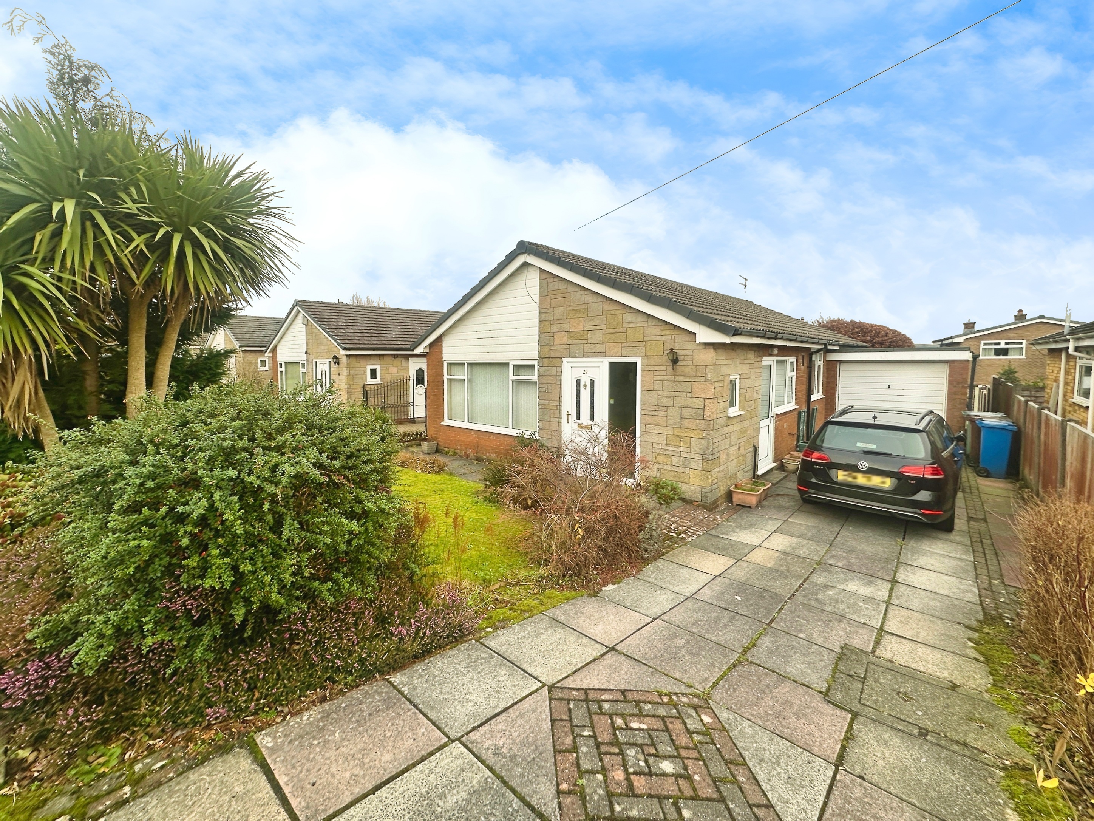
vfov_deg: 85.7
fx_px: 443
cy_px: 410
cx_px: 547
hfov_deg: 102.1
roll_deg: +0.1
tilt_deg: -3.8
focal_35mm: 14
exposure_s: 1/189
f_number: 2.2
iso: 40
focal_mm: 2.22
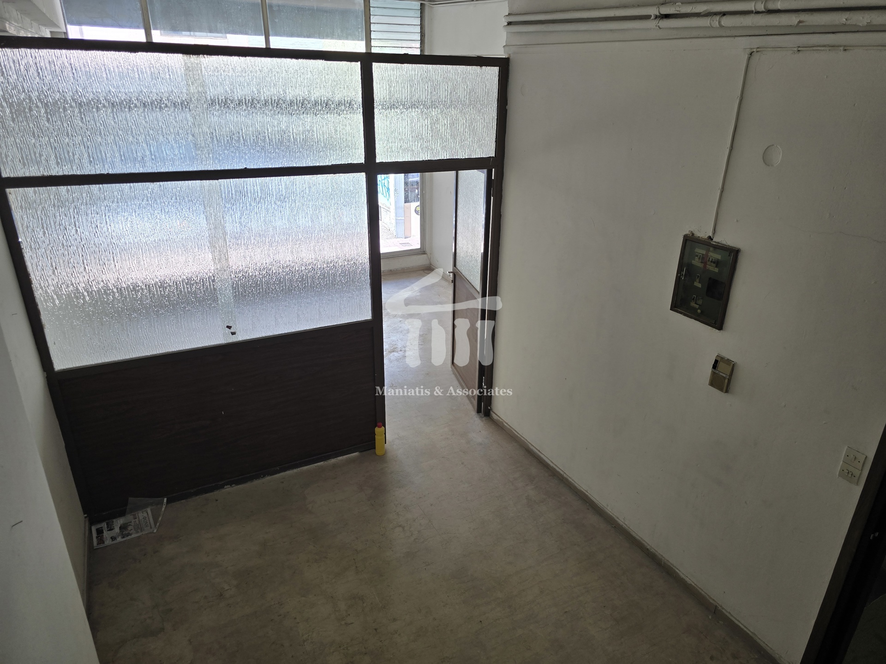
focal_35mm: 23
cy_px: 332
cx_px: 443
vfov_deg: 58.9
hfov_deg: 73.9
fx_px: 589
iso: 64
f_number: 1.7
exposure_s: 1/180
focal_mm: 6.3
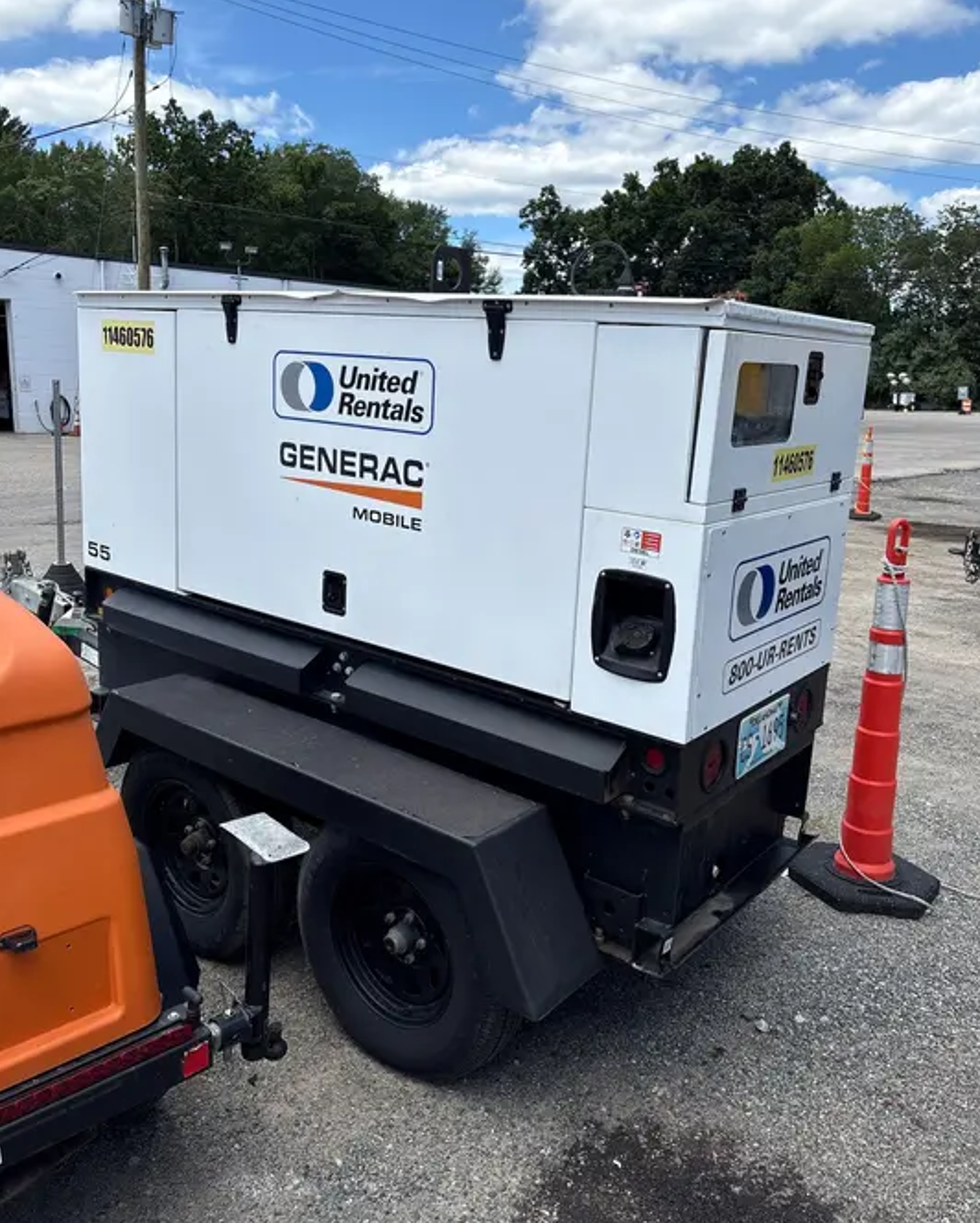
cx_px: 492
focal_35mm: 28
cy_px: 553
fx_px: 1014
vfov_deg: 62.1
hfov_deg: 51.6
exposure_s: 1/2985
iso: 50
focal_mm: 5.96
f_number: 1.6
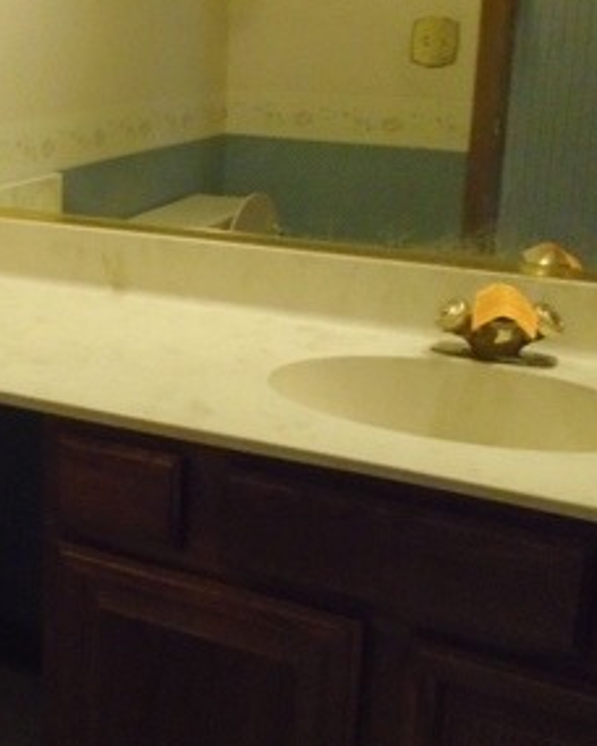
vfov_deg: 33.0
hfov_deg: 24.8
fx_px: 1259
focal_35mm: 57
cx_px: -68
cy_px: 317
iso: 640
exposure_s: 1/60
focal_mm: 4.6
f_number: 3.2
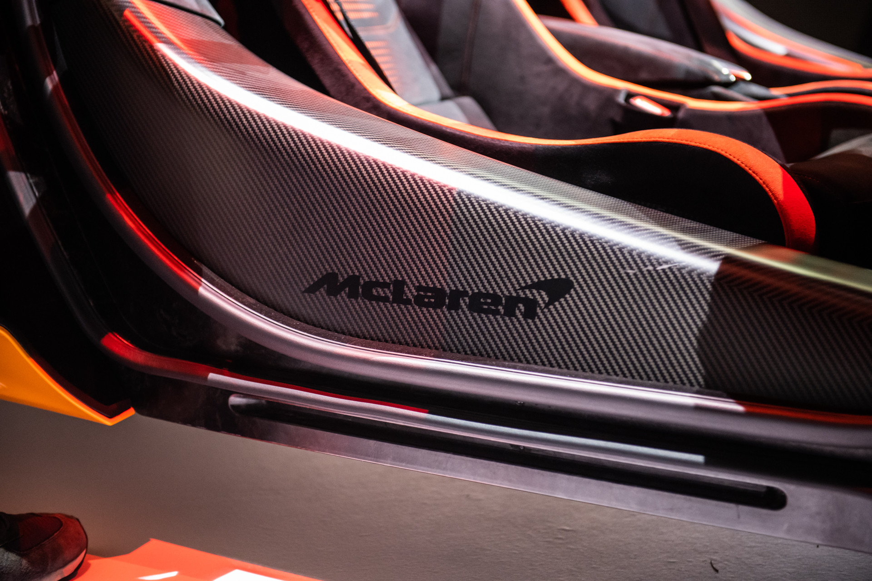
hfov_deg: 28.8
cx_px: 436
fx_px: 1695
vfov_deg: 19.5
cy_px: 290
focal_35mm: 70
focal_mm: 70
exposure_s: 1/60
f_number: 4
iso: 4000
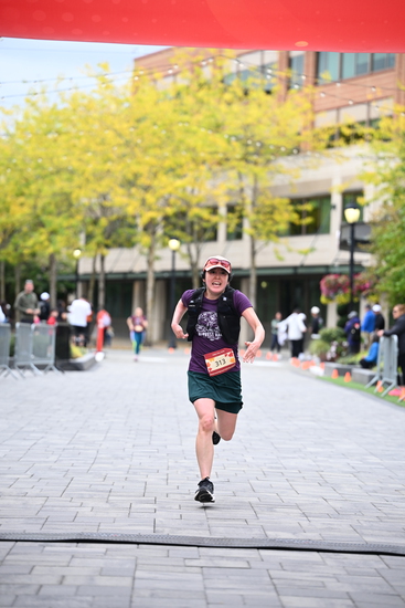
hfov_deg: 12.5
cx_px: 202
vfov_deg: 18.6
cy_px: 304
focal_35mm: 110
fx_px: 1855
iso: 640
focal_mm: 110
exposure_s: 1/2000
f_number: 2.8
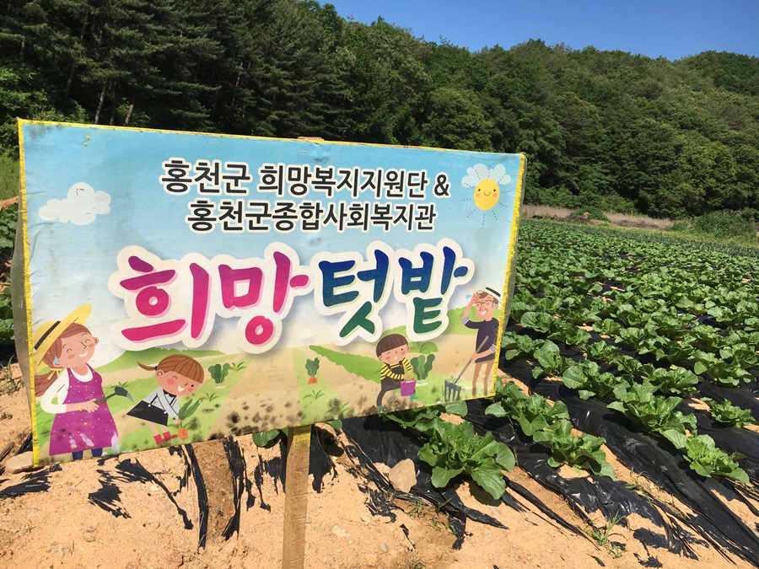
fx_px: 636
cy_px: 284
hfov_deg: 61.7
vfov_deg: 48.2
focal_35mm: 29
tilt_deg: -7.3
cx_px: 380
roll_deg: -6.9
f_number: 2.2
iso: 25
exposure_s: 1/2198
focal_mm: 4.15
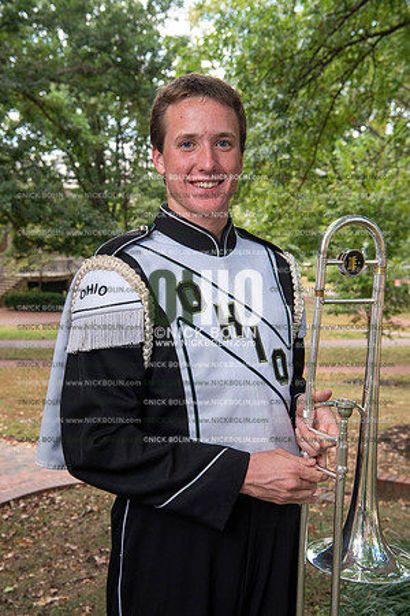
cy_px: 308
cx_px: 205
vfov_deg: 39.6
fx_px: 854
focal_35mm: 50
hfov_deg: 27.0
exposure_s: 1/100
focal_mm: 50
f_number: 8
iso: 500
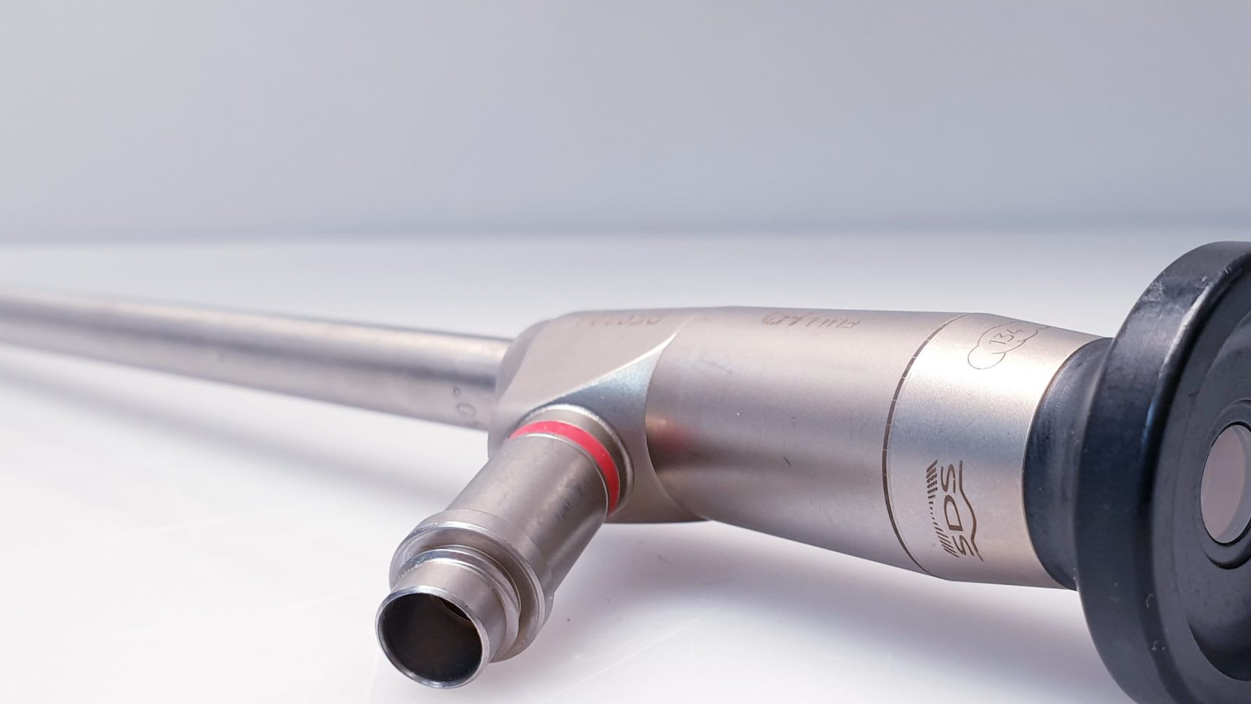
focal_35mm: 43
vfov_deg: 27.6
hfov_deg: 46.8
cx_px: 812
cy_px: 458
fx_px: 1427
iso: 100
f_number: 2.4
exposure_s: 1/50
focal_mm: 4.3
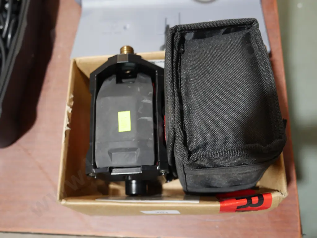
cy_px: 119
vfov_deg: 39.7
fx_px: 330
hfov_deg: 51.3
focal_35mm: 36
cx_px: 158
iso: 640
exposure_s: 1/60
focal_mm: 18
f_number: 4
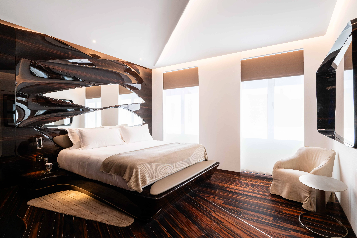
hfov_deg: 90.0
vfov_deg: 67.4
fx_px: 178
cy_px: 119
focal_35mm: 18
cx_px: 178
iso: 320
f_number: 13
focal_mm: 18
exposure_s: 1/30
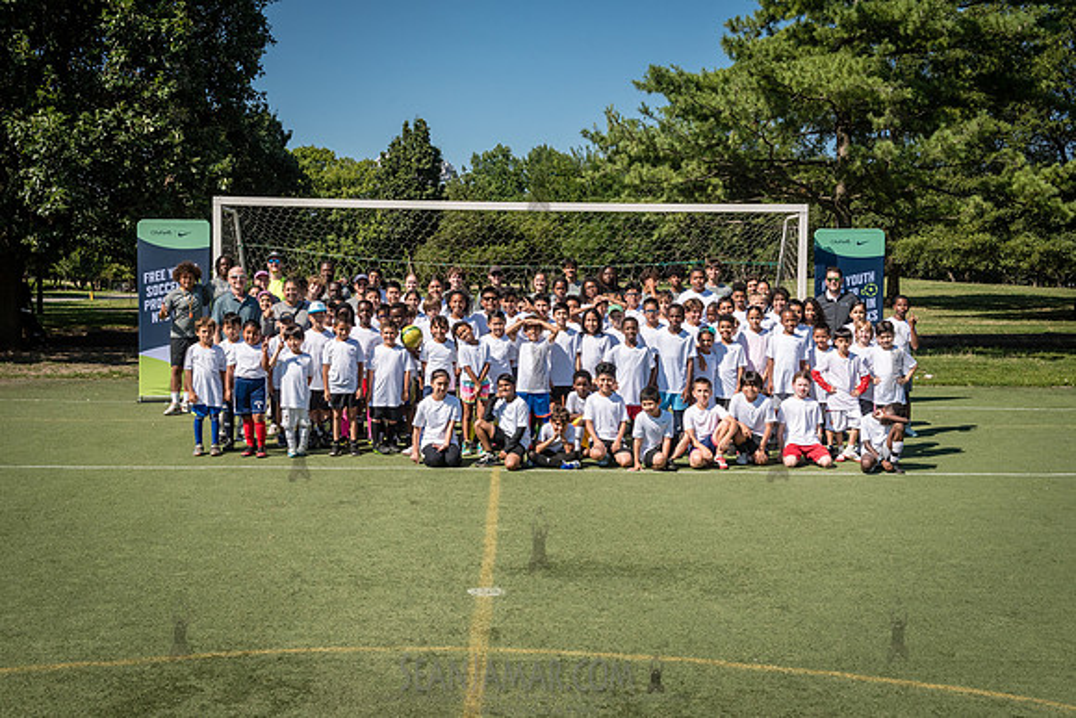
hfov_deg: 50.0
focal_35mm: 39
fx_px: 1153
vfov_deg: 34.6
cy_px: 359
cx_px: 538
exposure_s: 1/3200
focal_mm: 38
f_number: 8
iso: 800
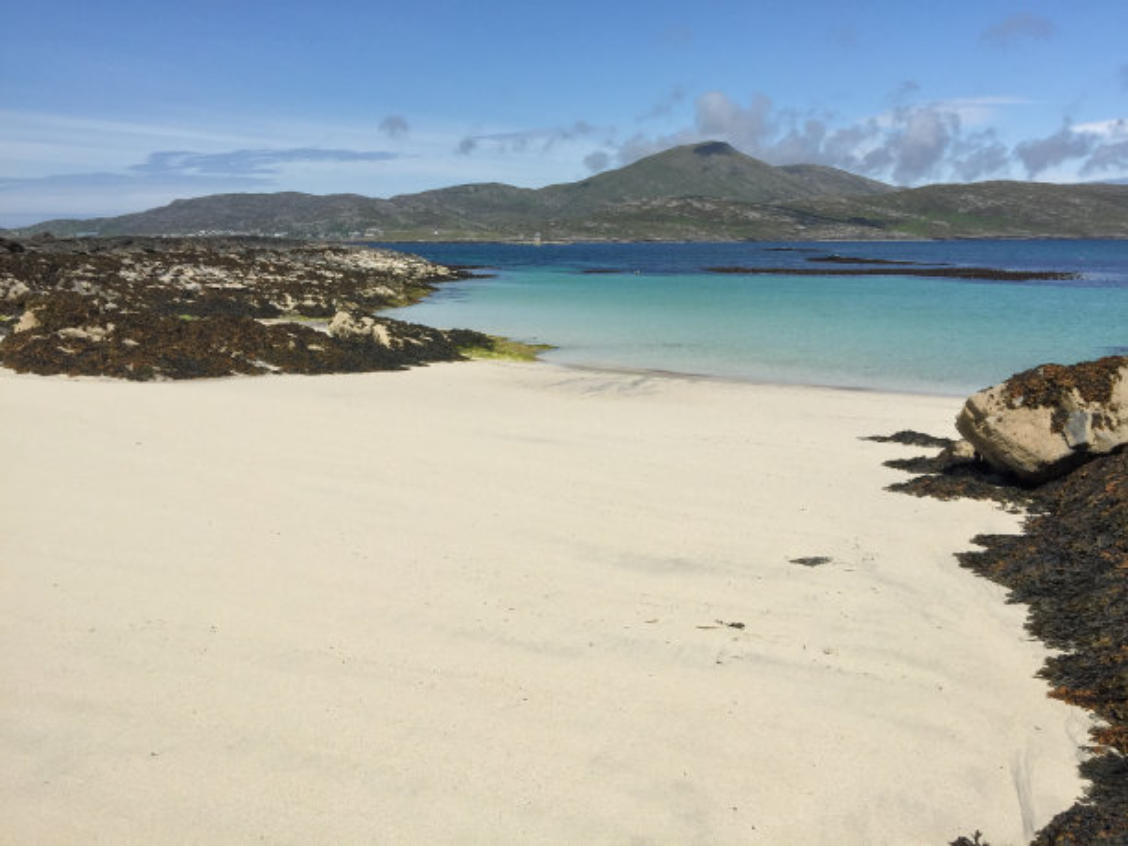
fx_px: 945
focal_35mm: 29
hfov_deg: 61.7
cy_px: 423
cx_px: 564
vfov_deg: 48.2
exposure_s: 1/3300
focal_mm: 4.15
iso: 32
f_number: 2.2
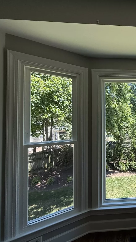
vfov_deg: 83.8
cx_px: 151
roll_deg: +0.7
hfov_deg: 41.9
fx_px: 135
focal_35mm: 21
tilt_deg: +1.2
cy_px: 121
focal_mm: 2.22
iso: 50
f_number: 2.2
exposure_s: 1/180
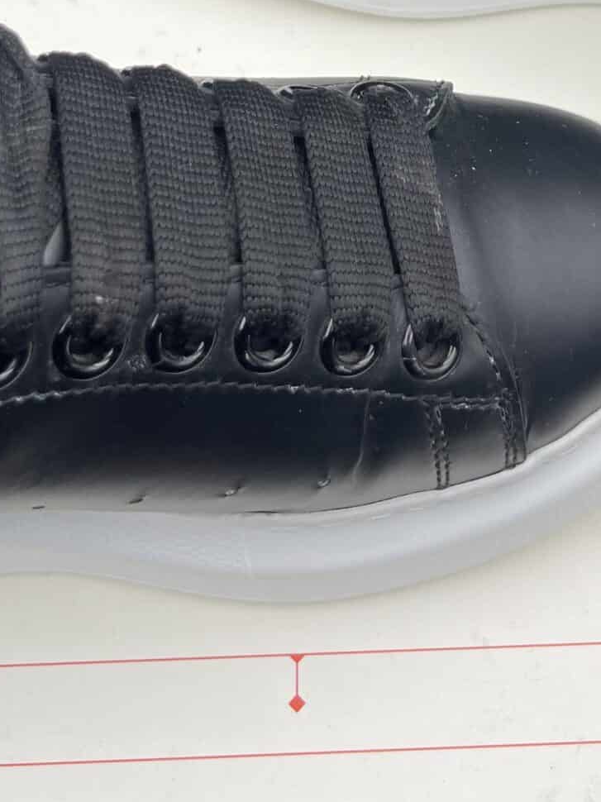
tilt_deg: -53.6
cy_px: -108
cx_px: 403
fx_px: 1529
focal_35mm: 66
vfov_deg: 26.7
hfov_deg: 22.2
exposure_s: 1/664
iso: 32
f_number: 1.6
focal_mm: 5.1
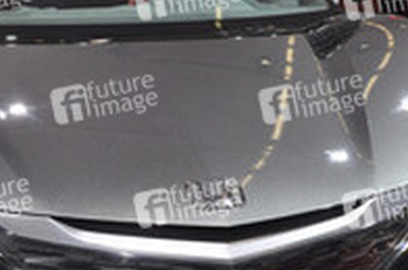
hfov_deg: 19.0
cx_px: 132
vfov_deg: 12.7
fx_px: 1212
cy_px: 152
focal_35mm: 107
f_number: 6.3
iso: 500
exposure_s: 1/100
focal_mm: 31
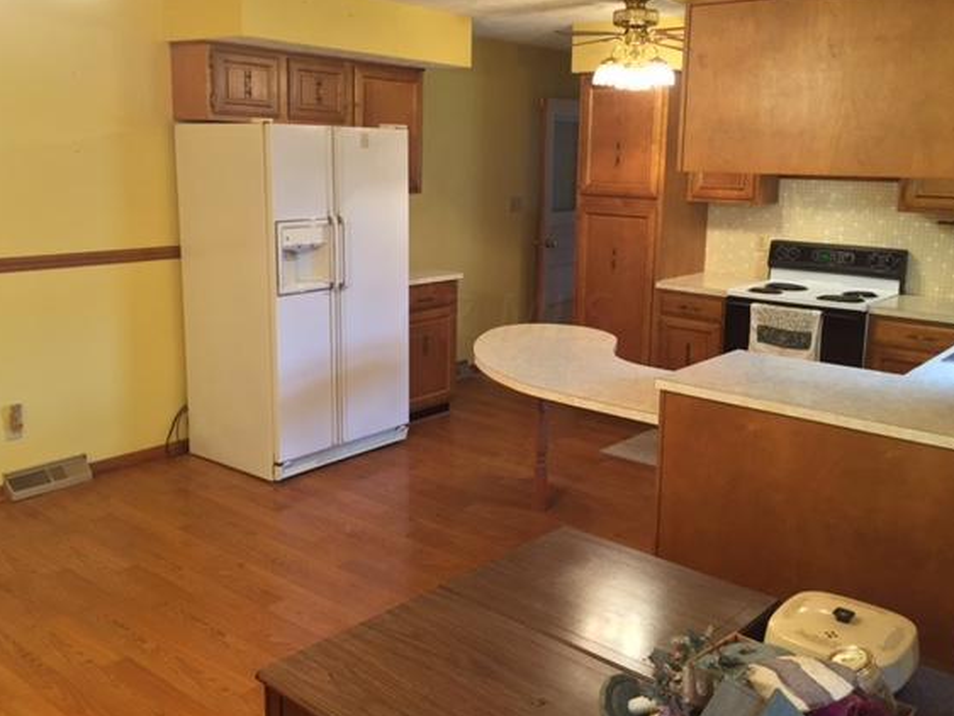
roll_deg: -0.7
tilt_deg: -9.7
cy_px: 316
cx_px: 504
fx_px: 910
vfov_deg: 42.9
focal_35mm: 33
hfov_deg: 55.3
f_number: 2.2
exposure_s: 1/30
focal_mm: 4.15
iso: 200
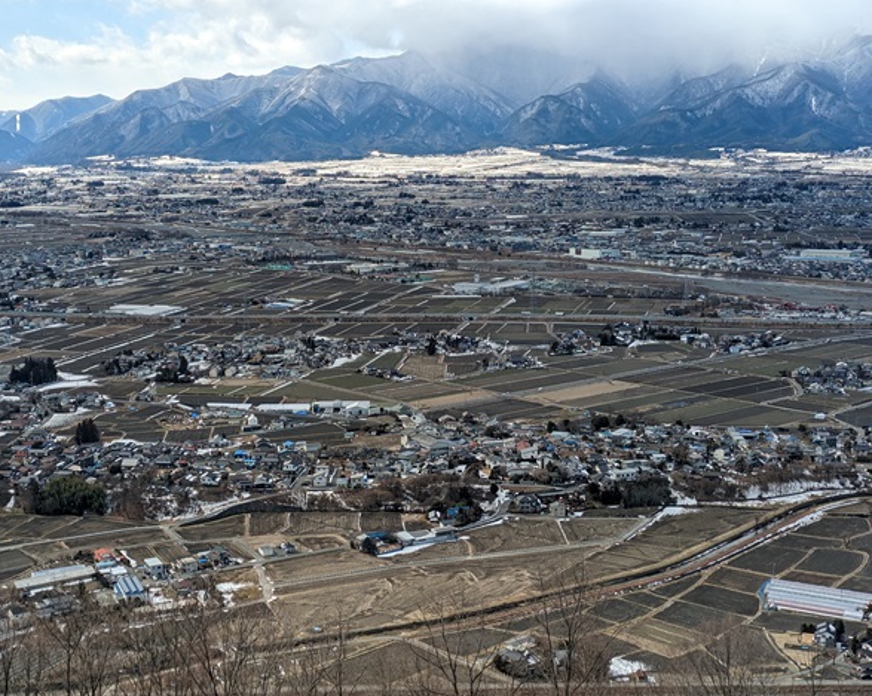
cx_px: 437
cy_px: 355
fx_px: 1316
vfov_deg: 29.7
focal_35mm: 51
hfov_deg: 36.7
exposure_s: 1/1898
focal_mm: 6.81
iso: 52
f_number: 1.85
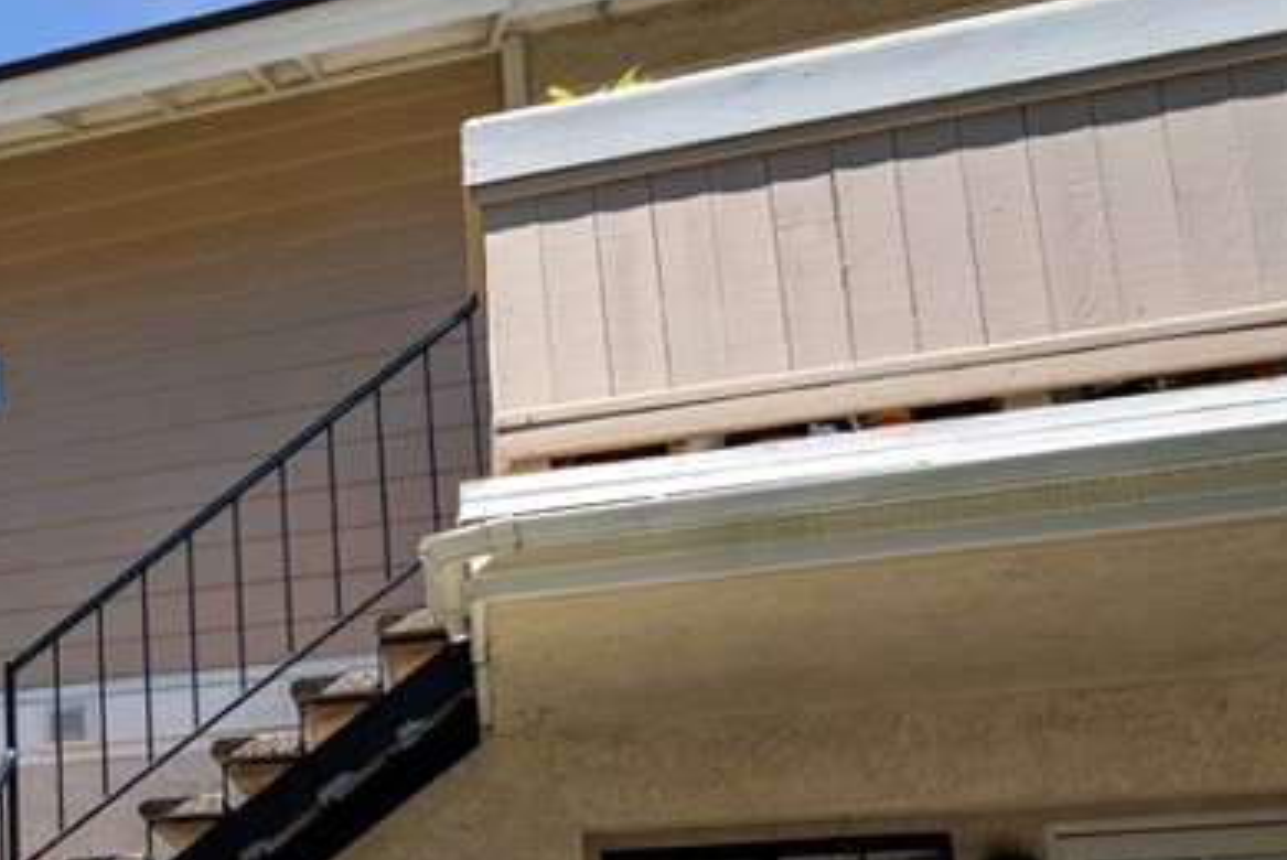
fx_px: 1789
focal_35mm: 50
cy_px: 812
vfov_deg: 26.0
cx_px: -281
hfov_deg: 32.3
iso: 640
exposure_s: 1/1250
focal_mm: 19
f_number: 8
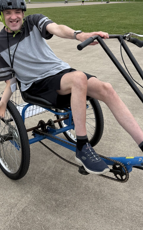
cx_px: 50
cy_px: 72
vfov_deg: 46.3
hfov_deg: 30.4
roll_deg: -1.1
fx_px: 262
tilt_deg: -13.1
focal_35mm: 42
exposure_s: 1/3279
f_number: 1.78
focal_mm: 6.76
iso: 80
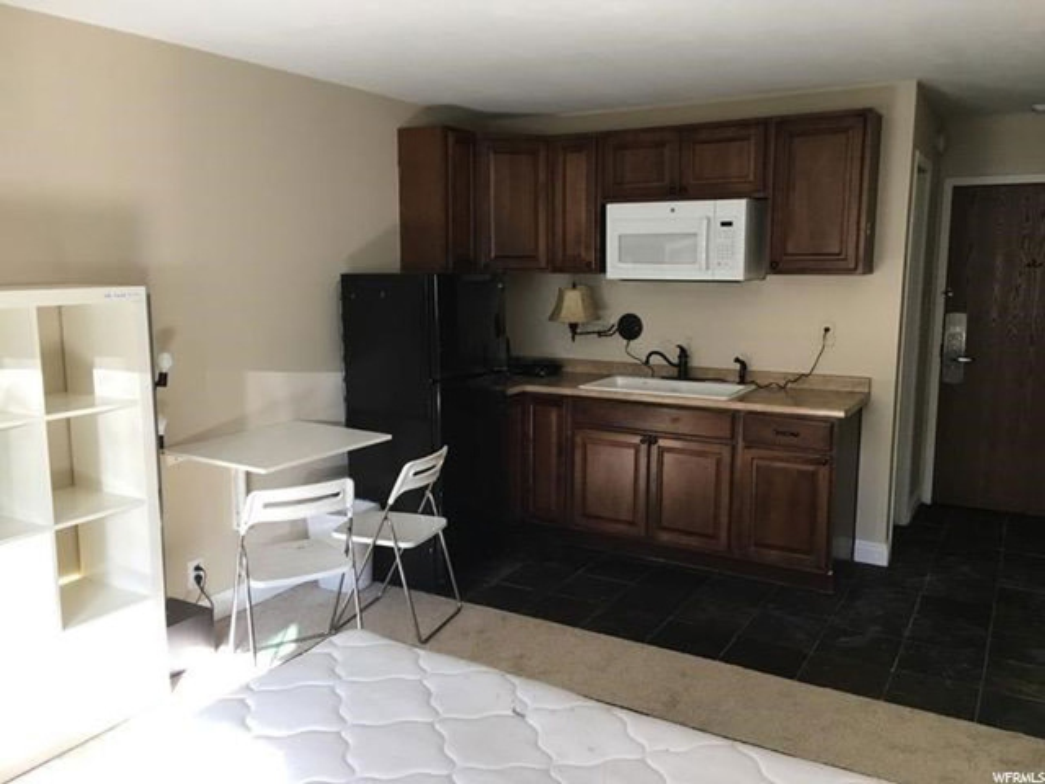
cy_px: 392
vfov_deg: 48.2
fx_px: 875
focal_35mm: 29
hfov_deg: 61.7
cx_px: 522
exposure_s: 1/30
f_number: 2.2
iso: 40
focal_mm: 4.15
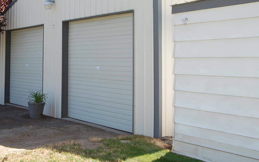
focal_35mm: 46
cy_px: 38
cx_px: 61
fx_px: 325
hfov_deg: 42.0
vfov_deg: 27.6
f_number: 5.6
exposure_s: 1/320
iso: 200
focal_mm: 18
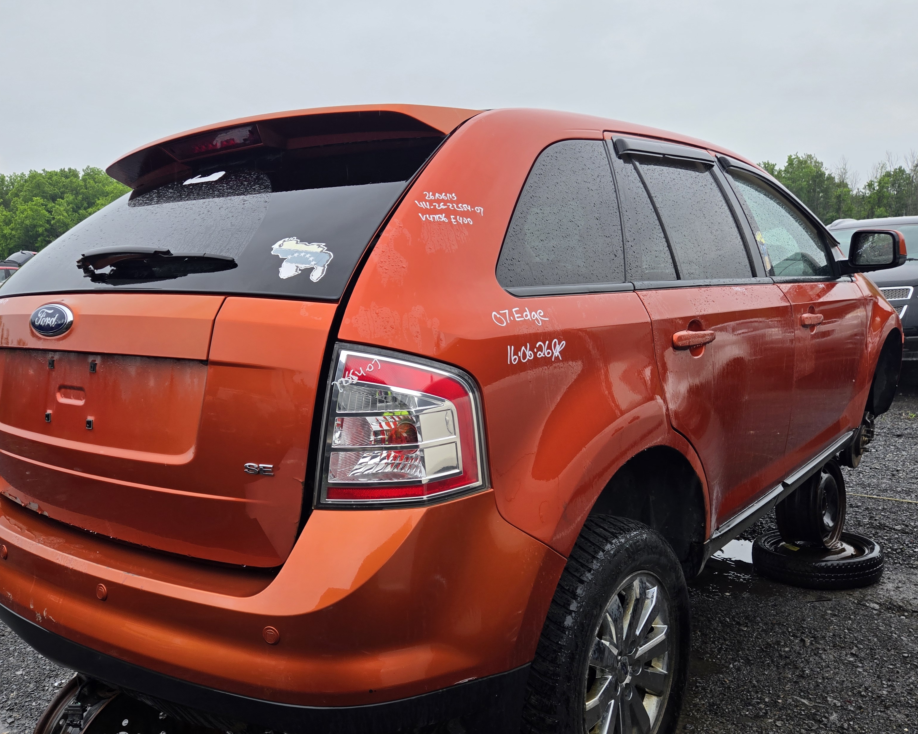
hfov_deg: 60.4
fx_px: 788
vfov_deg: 49.7
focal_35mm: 29
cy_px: 440
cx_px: 438
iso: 40
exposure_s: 1/180
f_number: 1.8
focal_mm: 5.4
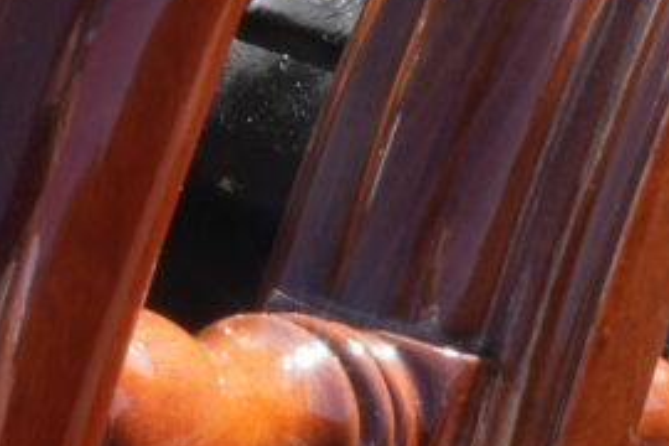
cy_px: -408
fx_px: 3308
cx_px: -186
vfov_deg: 7.4
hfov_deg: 11.3
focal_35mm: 178
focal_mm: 16
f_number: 22
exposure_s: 1/30
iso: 200
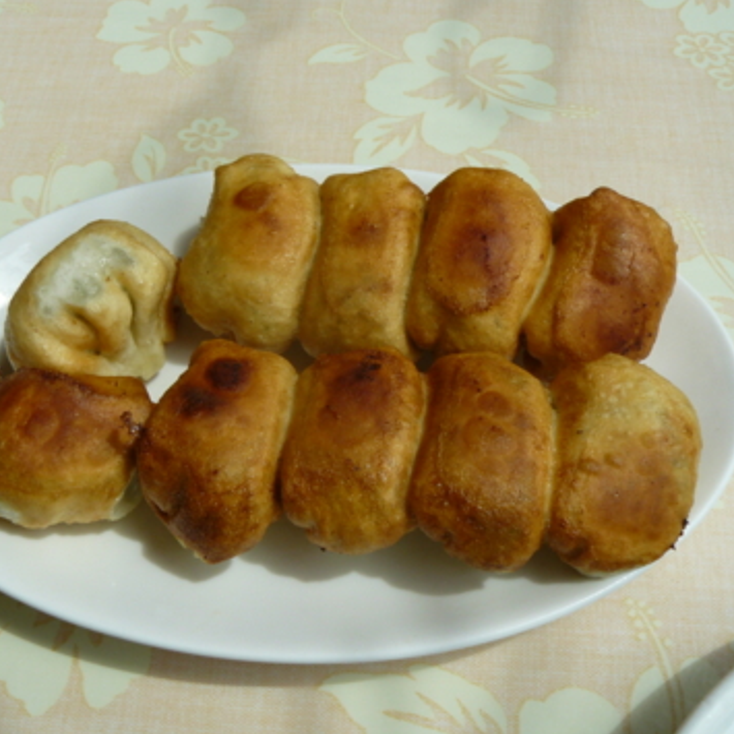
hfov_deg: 39.0
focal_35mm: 43
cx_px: 296
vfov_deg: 39.2
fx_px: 1032
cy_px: 364
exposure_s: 1/200
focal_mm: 6
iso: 100
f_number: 5
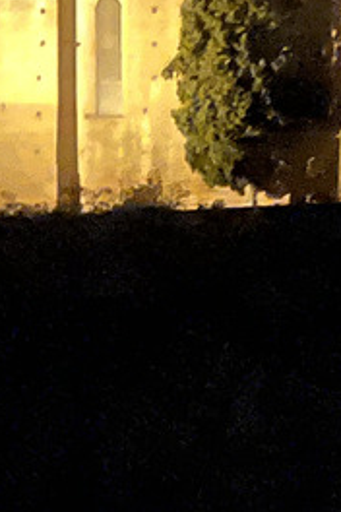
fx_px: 6891
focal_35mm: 485
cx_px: 192
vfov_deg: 4.2
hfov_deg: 2.8
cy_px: -465
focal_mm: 9
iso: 500
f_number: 2.8
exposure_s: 1/2
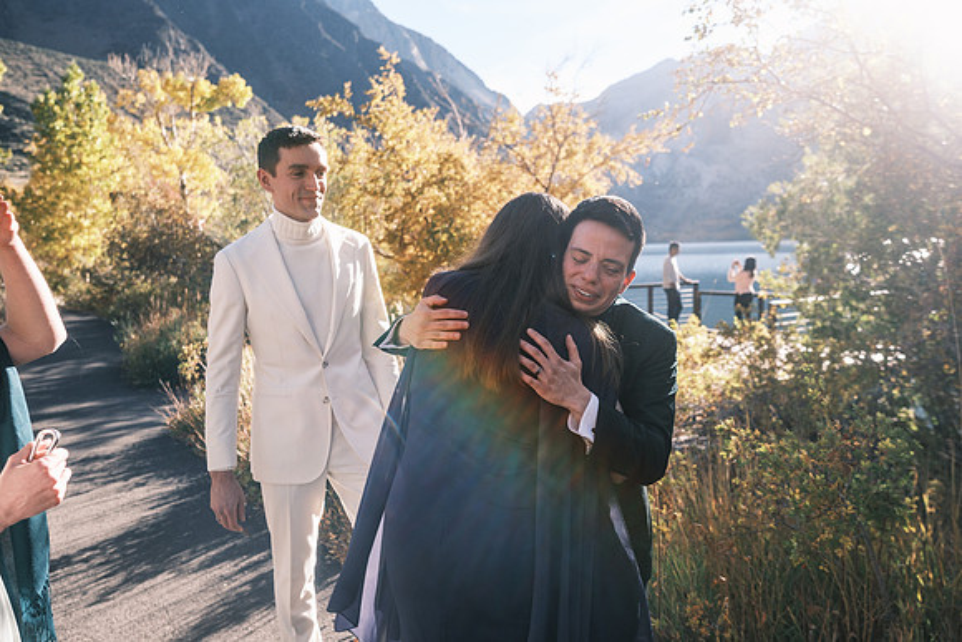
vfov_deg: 48.0
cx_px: 481
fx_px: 722
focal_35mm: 27
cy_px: 321
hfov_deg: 67.4
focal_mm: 18
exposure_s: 1/2000
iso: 250
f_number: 2.5
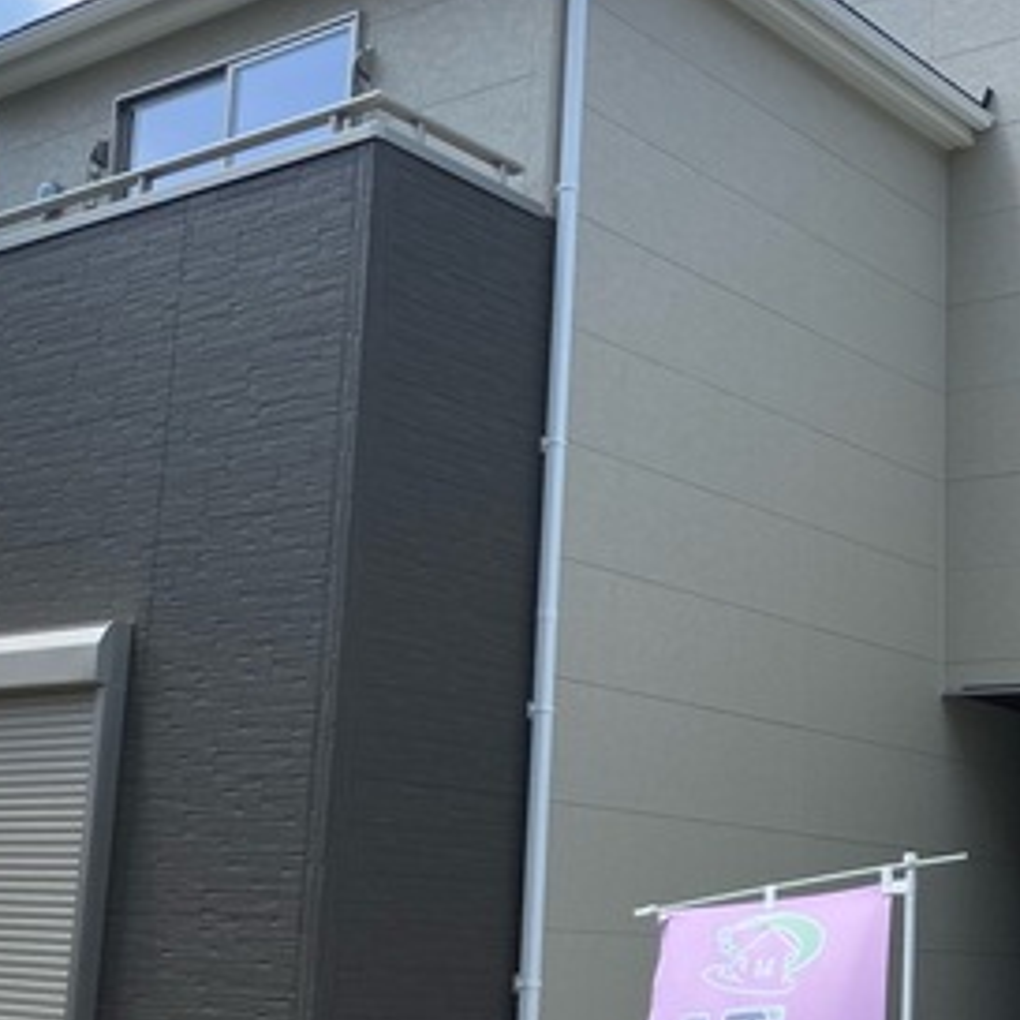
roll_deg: -3.5
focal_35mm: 58
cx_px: 605
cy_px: 542
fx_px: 1934
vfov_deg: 29.5
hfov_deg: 29.5
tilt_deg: +13.5
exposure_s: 1/1056
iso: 32
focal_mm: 3.99
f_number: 1.8
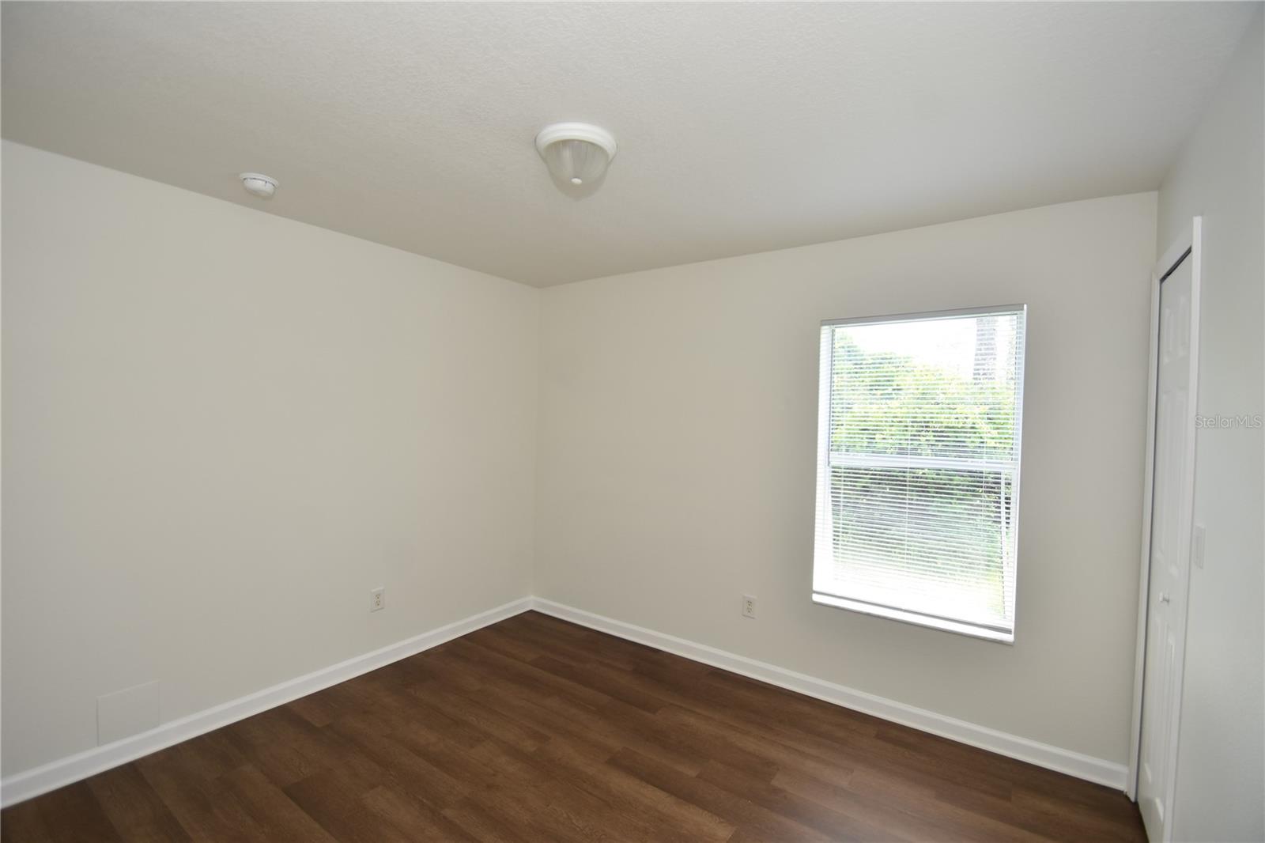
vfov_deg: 77.3
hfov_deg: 100.4
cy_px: 422
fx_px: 527
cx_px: 632
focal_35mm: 15
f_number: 4
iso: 200
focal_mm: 10
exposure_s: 1/60
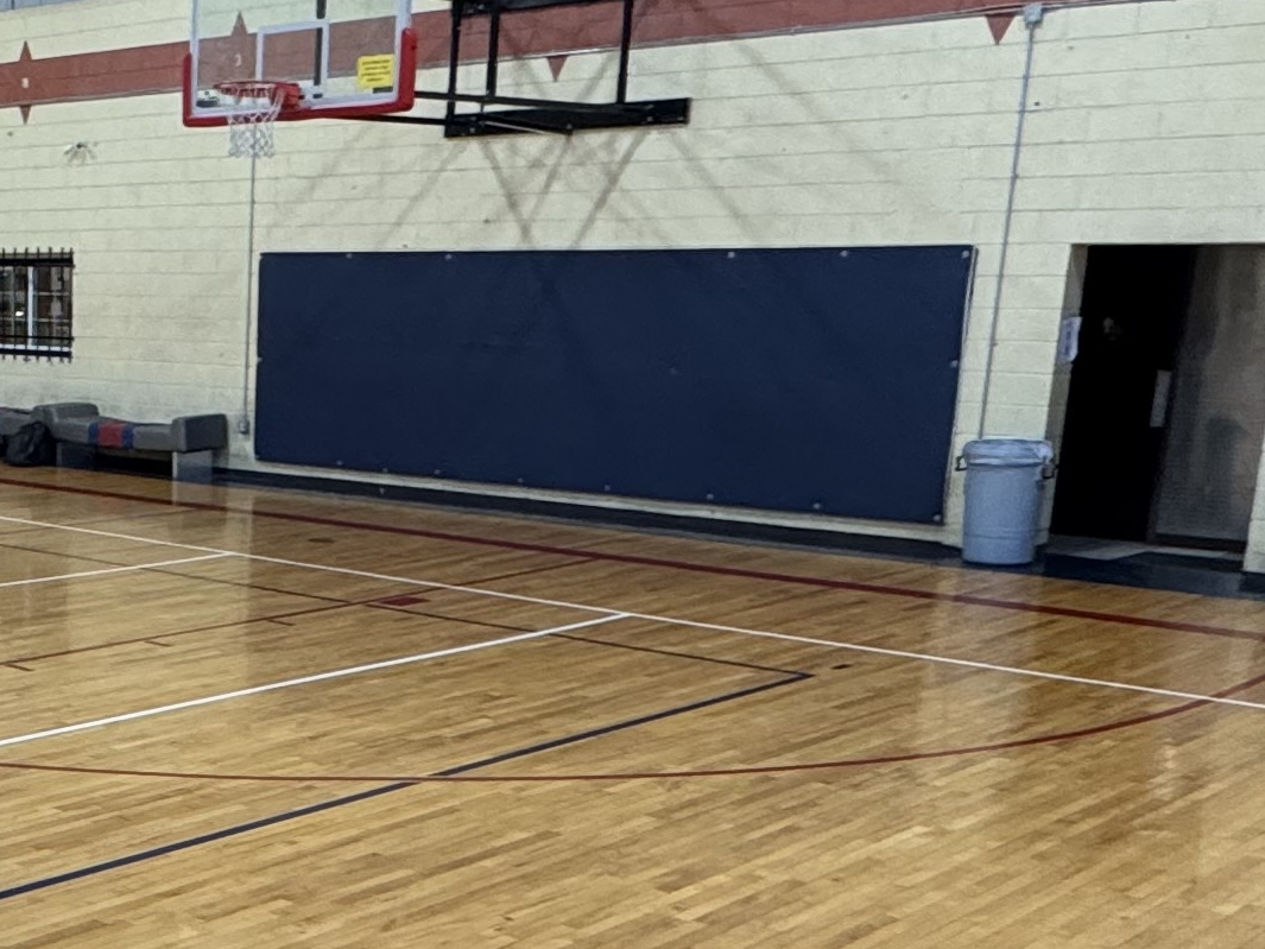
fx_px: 1937
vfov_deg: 27.0
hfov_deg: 33.1
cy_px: 772
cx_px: -8
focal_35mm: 53
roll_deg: +1.2
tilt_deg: -16.1
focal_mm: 2.22
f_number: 2.2
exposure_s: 1/60
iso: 200
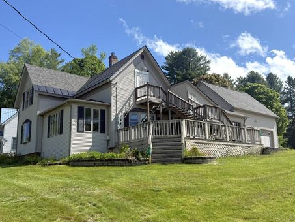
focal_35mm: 32
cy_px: 118
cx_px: 143
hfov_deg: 56.8
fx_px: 273
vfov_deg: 44.2
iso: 100
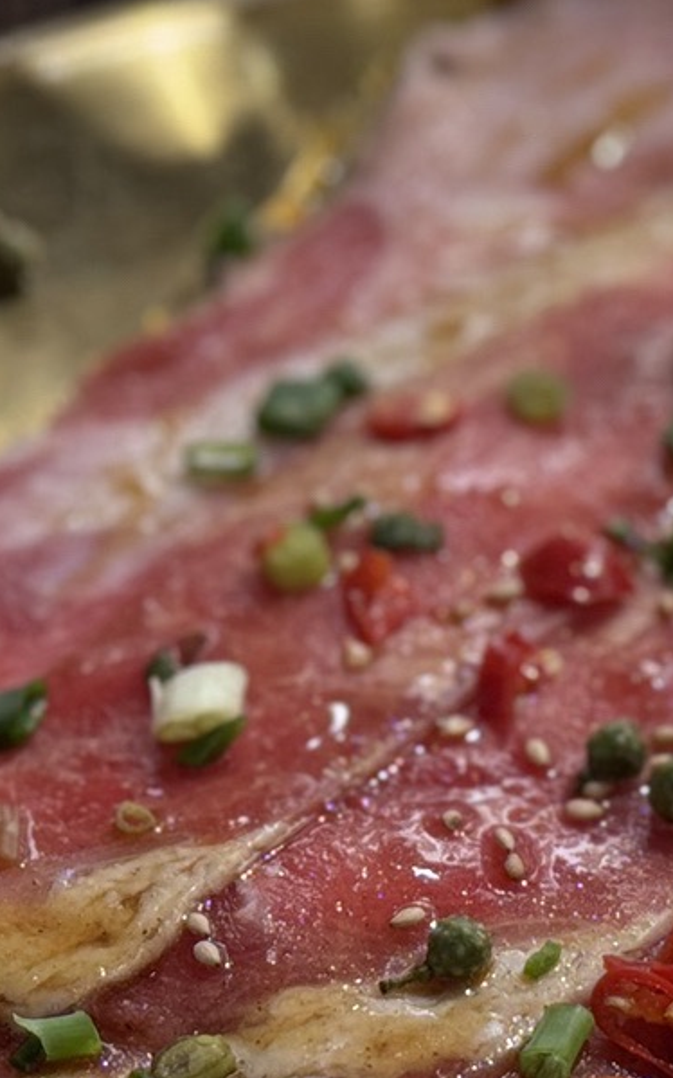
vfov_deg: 12.3
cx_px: 896
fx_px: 4992
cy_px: 644
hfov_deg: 7.6
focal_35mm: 170
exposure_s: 1/50
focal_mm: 6.76
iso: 80
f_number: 1.78
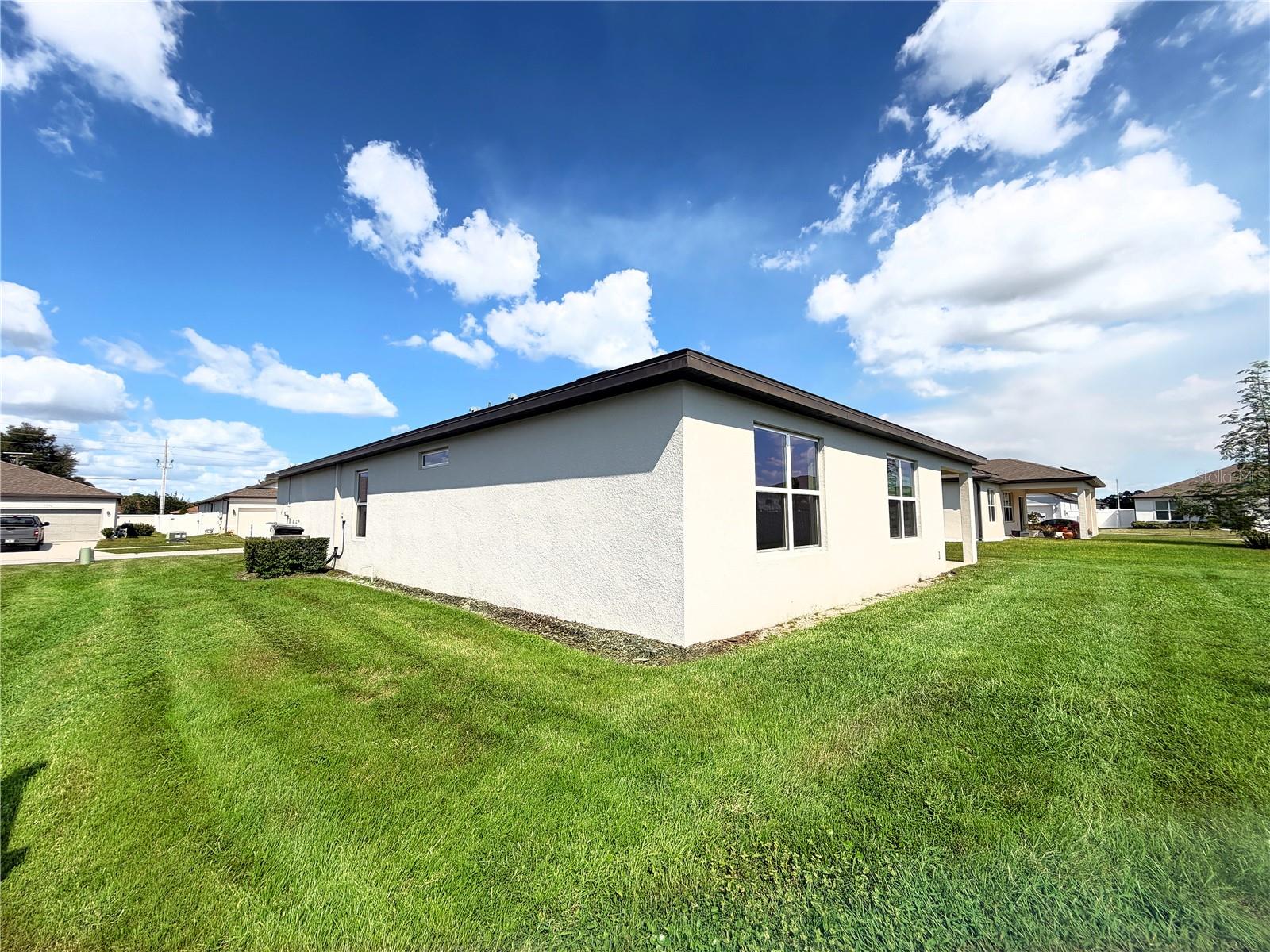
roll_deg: +0.3
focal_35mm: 14
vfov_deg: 85.7
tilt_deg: +4.4
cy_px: 476
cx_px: 635
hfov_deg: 102.1
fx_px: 514
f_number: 2.2
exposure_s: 1/1050
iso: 20
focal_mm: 2.22
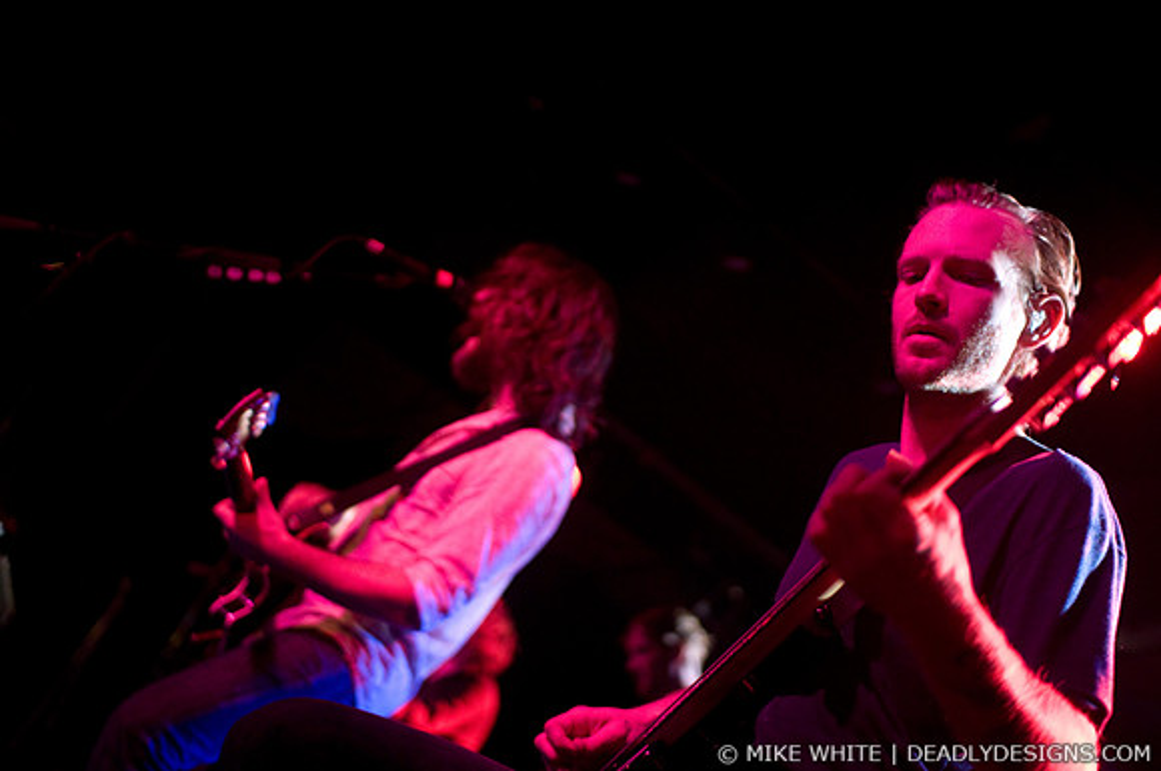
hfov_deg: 43.7
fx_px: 1449
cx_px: 580
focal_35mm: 45
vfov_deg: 29.8
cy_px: 386
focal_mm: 30
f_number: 1.8
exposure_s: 1/60
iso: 1250
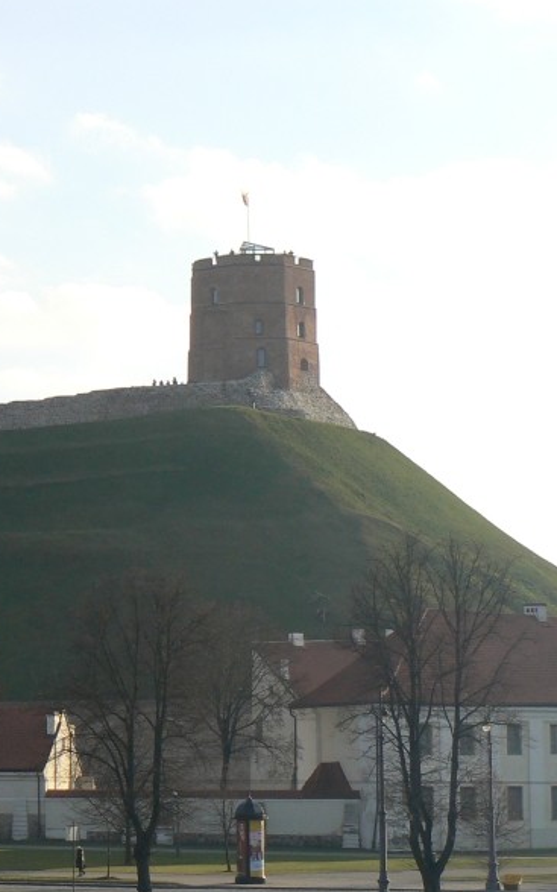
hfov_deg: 11.6
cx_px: -96
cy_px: 495
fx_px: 2695
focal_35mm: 111
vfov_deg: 18.8
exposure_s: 1/400
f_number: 5.6
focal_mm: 10.1
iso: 80
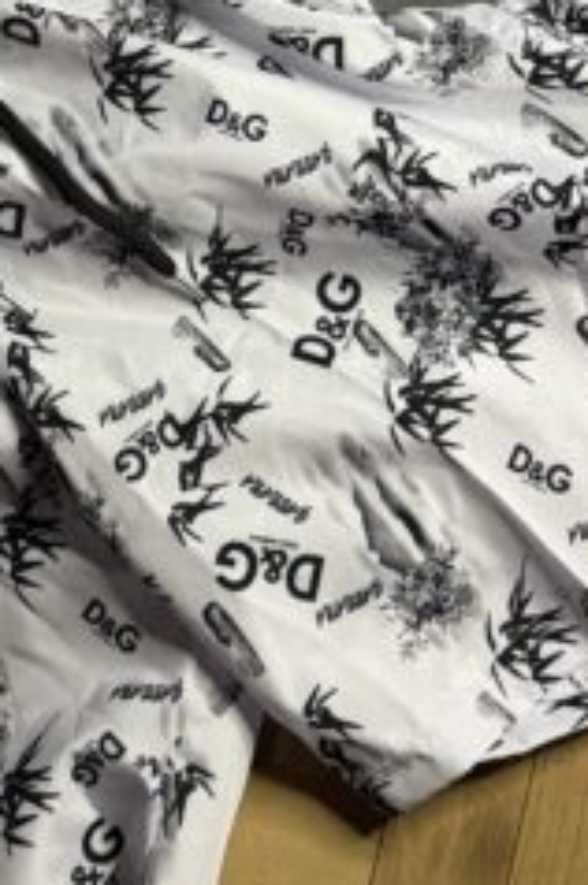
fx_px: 2064
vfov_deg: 22.8
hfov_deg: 16.2
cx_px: 212
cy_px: -97
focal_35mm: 84
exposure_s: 1/60
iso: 400
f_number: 1.78
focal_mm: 6.76
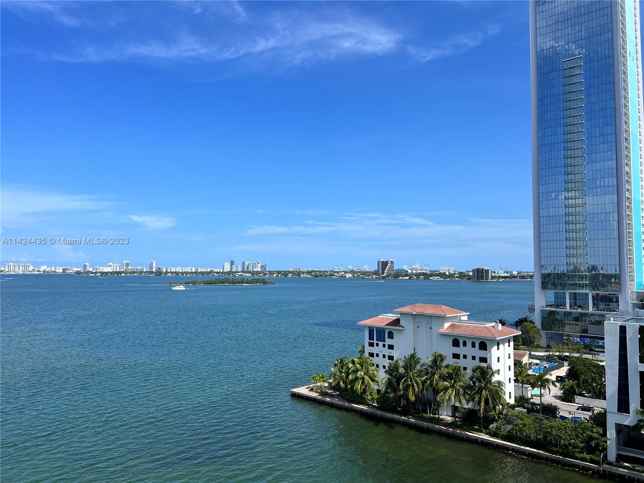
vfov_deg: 53.1
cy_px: 242
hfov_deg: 67.3
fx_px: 484
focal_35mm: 26
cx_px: 322
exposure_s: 1/5076
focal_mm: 5.7
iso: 50
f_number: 1.5
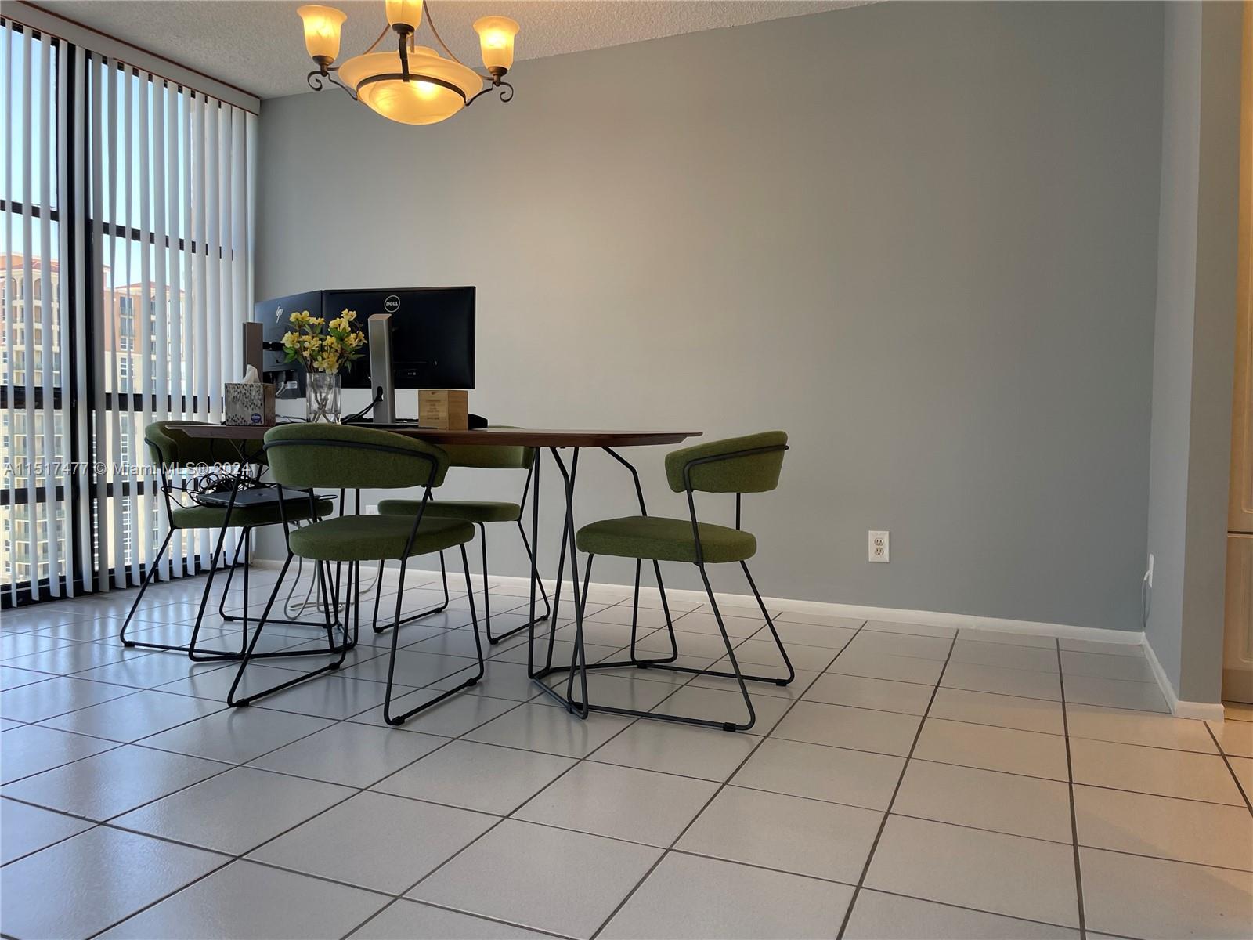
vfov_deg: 53.1
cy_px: 470
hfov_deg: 67.3
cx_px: 626
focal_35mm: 26
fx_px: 941
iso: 32
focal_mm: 4.2
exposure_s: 1/196
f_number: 1.6
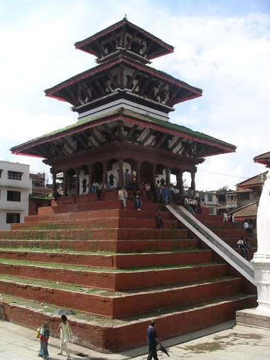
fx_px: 395
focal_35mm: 38
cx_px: 133
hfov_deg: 37.7
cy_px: 184
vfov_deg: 49.0
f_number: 5.6
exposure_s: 1/328
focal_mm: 7.8
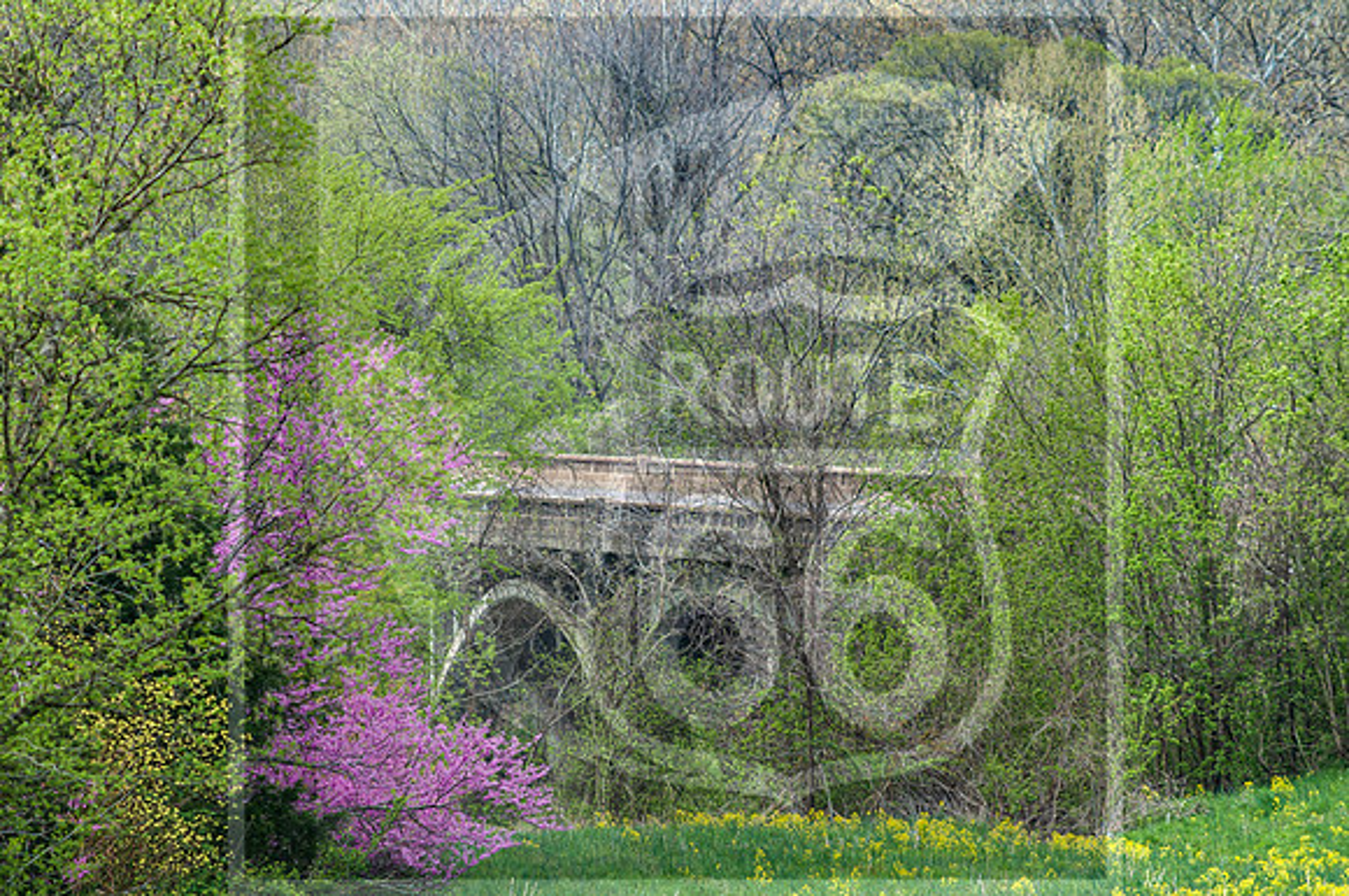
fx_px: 16839
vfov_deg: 3.0
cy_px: 448
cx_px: 674
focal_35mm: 450
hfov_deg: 4.6
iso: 160
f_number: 8
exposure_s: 1/250
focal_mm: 300
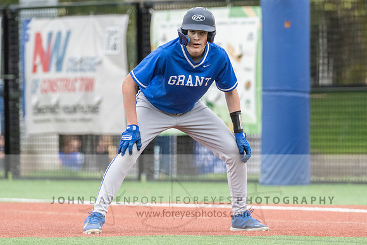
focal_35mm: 591
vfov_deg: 2.3
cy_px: 107
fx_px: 6026
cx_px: 197
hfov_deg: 3.5
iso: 4000
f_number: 5.6
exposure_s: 1/1000
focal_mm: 450
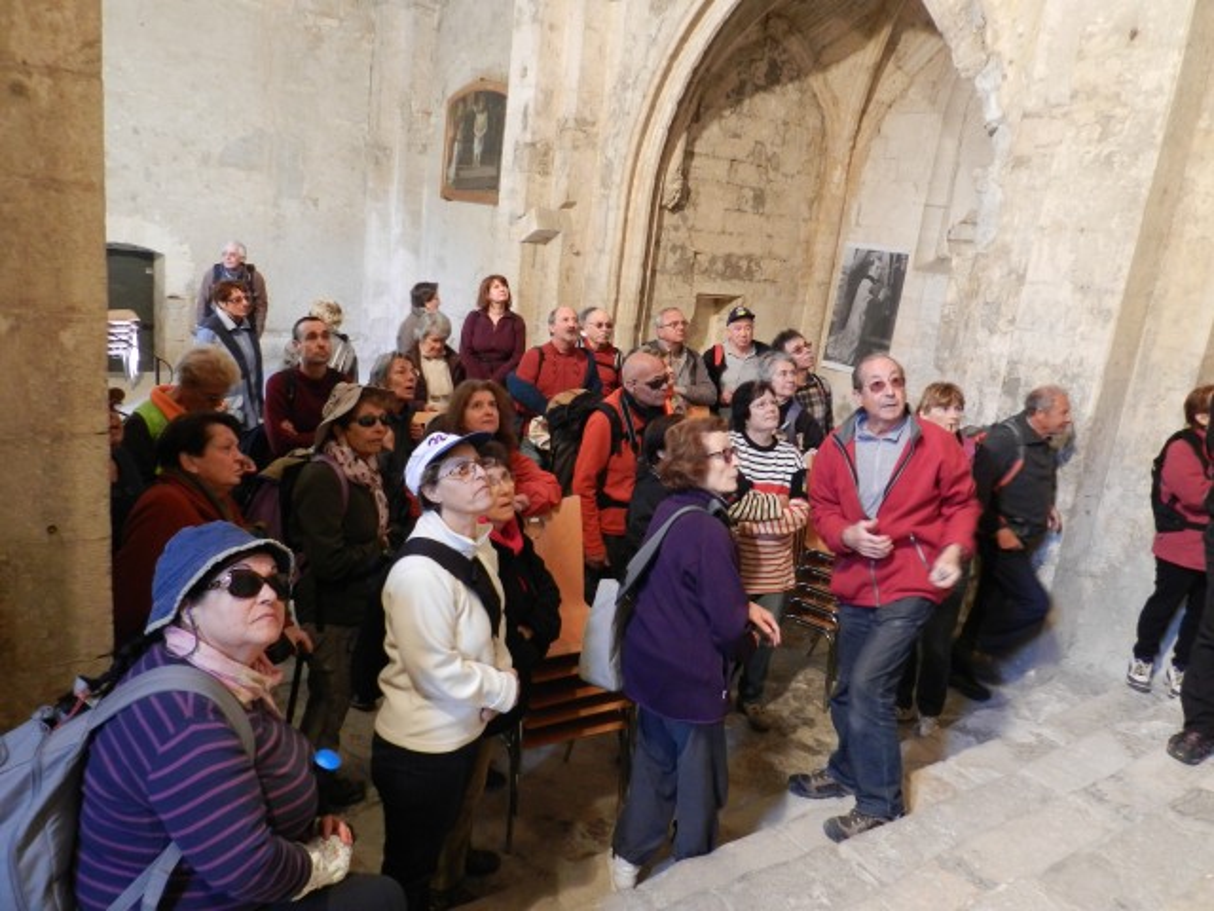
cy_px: 456
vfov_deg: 54.9
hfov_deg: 69.4
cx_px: 607
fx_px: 877
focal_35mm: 25
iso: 400
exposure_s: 1/25
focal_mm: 4.5
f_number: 3.5
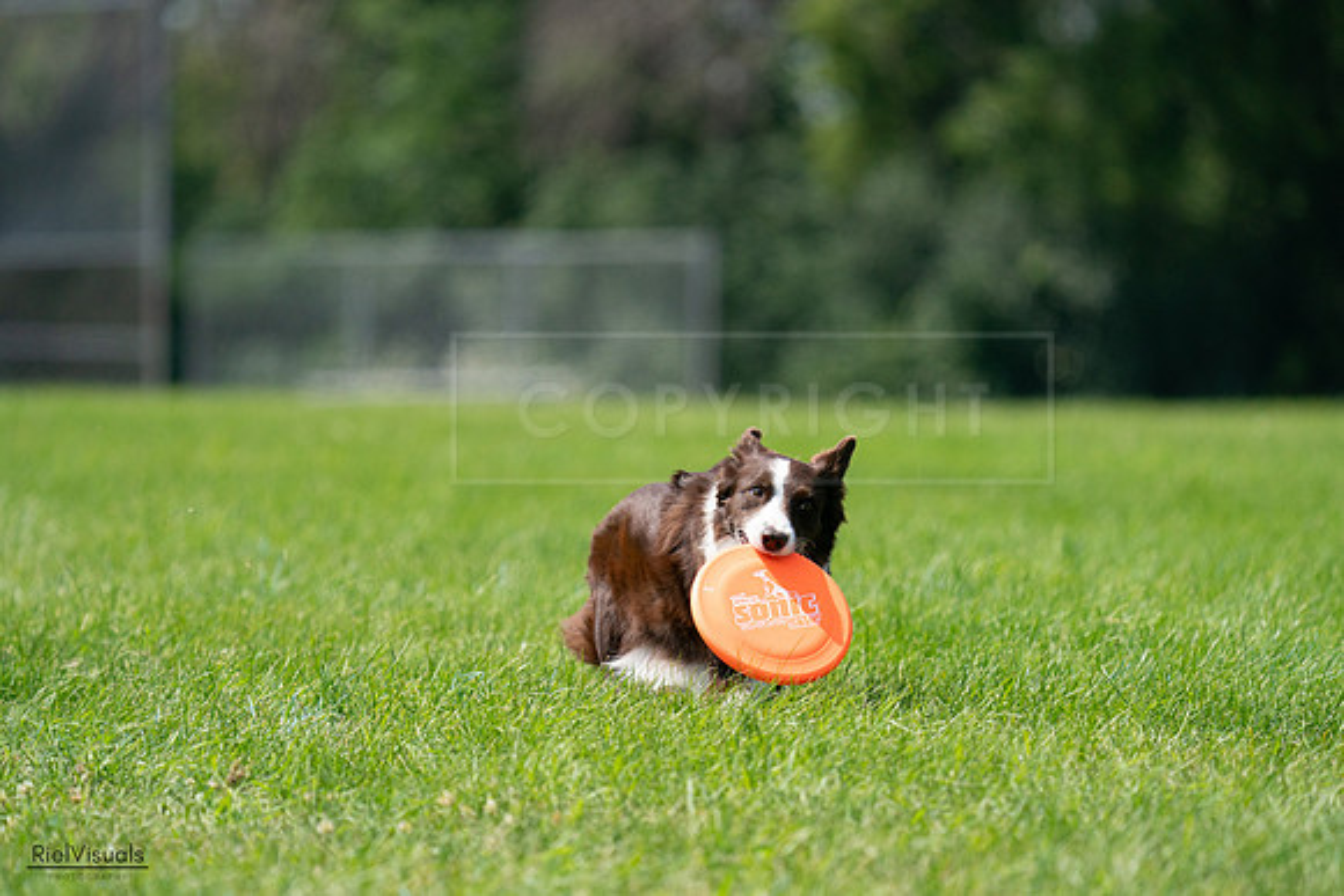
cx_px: 672
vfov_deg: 3.7
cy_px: 448
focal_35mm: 374
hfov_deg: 5.5
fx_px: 13965
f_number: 6.3
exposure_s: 1/4000
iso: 1000
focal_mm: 374
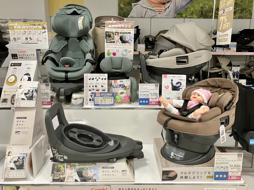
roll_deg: -1.3
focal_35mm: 28
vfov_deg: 49.7
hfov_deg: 63.4
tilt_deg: -9.8
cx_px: 127
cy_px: 95
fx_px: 205
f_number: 1.8
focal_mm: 3.99
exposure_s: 1/50
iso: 64
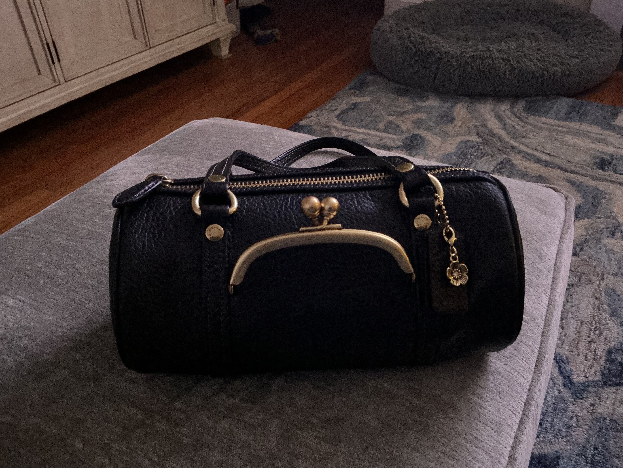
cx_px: 312
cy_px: 234
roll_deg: +3.2
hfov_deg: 61.7
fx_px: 522
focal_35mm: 29
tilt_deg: -36.7
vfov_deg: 48.2
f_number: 1.8
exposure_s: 1/20
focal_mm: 3
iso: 500
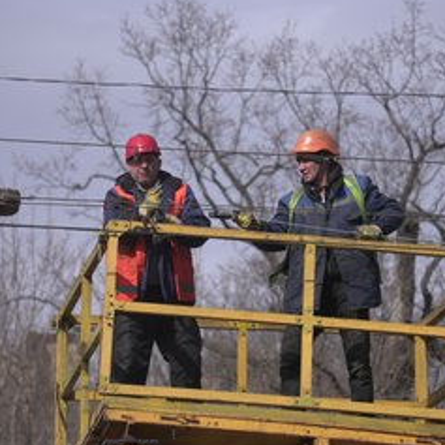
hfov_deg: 7.1
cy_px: 224
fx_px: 3592
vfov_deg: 7.1
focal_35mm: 247
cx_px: 222
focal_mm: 172
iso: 100
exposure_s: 1/800
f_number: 5.6
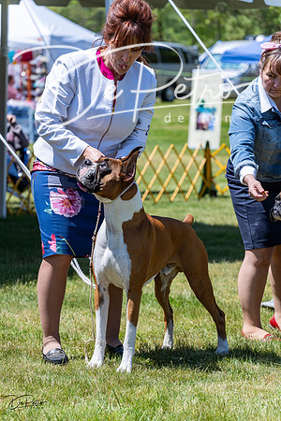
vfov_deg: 15.1
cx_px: 140
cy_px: 210
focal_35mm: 136
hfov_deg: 10.1
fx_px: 1592
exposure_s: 1/1600
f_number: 6.3
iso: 500
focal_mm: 136
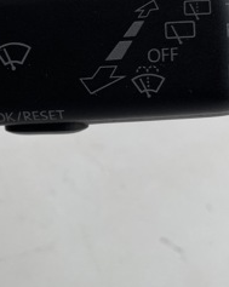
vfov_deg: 28.3
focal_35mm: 66
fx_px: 560
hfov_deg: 22.4
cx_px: 16
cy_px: 69
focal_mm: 4.25
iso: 32
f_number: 1.8
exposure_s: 1/211
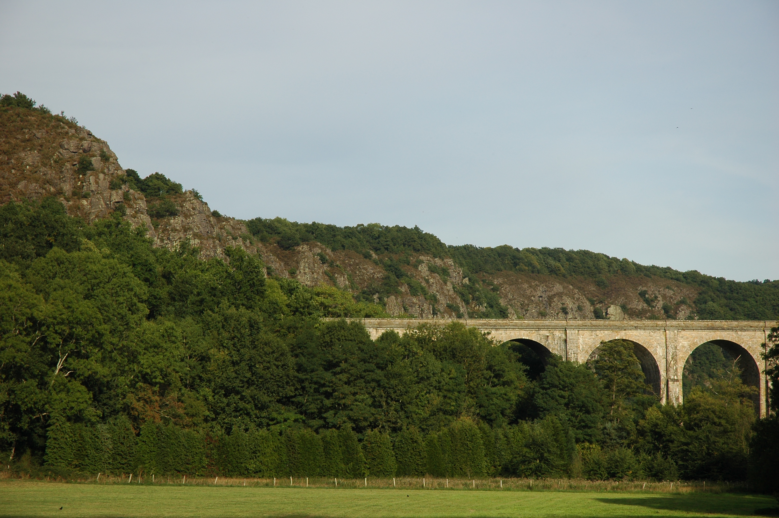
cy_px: 259
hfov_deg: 19.5
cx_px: 390
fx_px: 2270
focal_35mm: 105
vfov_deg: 13.0
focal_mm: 70
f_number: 7.1
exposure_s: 1/160
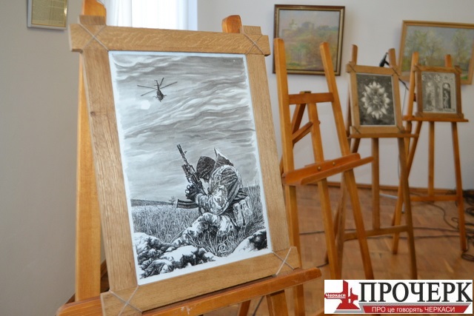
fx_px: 435
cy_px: 158
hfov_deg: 57.2
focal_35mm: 33
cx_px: 237
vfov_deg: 40.0
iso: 1600
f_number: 4
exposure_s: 1/60
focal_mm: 22
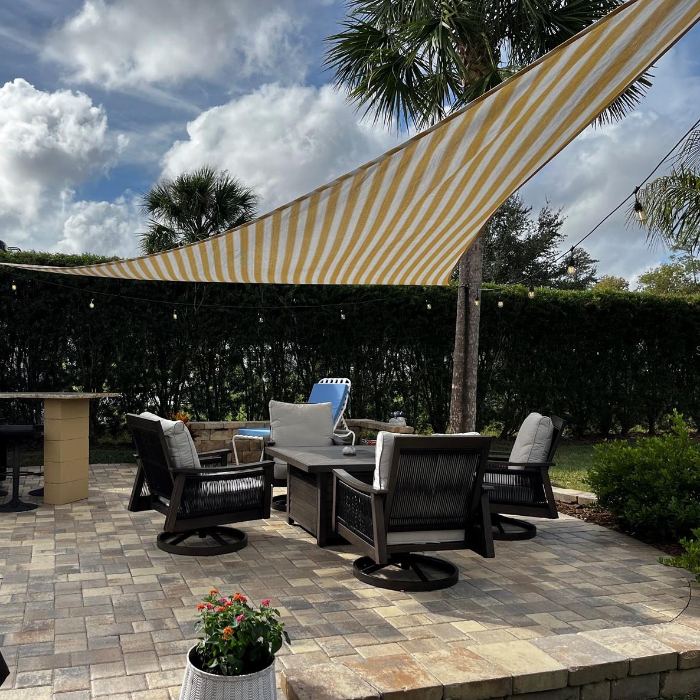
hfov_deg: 52.2
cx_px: 280
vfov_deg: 52.5
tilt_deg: -0.7
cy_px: 350
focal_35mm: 31
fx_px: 709
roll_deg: +0.8
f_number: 1.6
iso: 50
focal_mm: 5.1
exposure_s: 1/3215
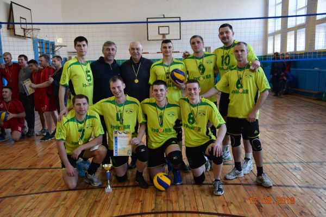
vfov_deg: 35.5
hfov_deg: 51.3
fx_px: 340
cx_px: 163
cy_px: 108
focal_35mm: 38
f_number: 4
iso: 500
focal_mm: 25
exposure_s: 1/60
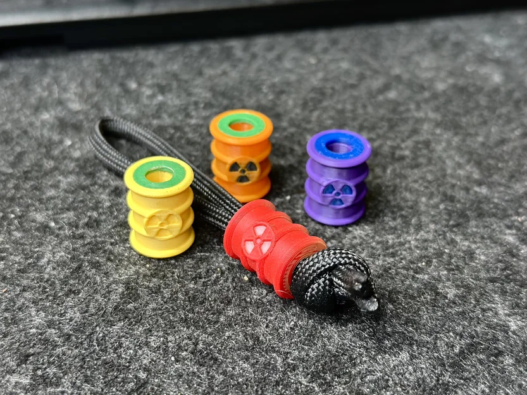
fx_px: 731
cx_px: 264
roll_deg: -0.1
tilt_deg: -34.8
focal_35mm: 48
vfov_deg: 30.3
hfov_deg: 39.7
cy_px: 198
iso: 320
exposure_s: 1/60
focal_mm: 6.86
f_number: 1.78
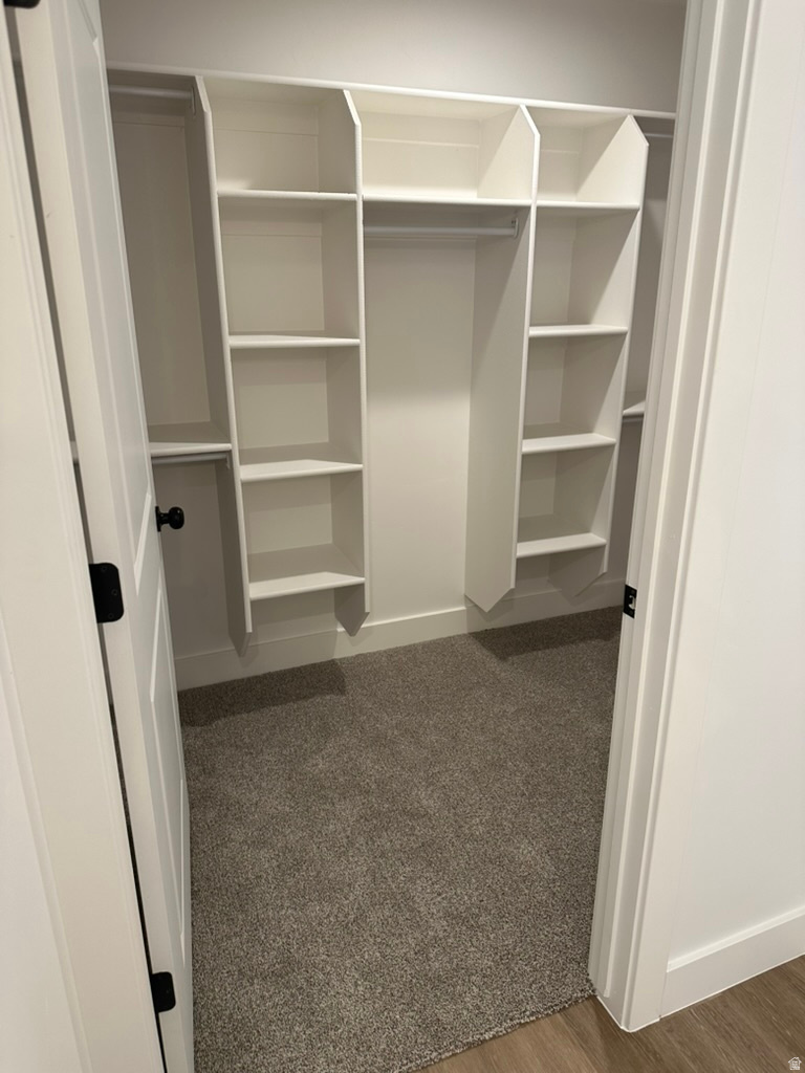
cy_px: 536
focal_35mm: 24
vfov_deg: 71.6
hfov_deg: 56.8
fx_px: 744
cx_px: 402
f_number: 1.78
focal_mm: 6.86
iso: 125
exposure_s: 1/60
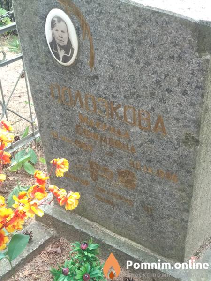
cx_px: 106
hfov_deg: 28.0
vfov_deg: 36.8
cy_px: 140
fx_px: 423
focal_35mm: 52
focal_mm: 5.99
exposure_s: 1/60
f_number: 2.6
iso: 640
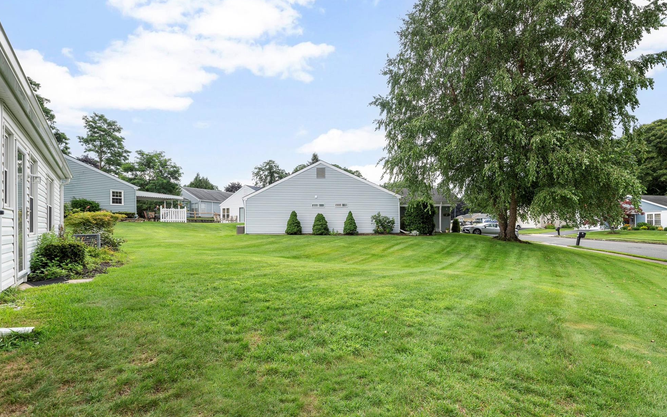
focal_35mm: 16
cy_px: 225
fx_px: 291
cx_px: 342
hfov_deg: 97.8
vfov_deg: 71.1
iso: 100
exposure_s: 1/50
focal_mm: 15
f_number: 8
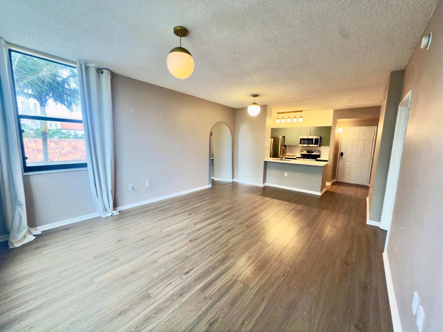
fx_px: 179
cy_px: 166
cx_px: 222
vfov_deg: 85.7
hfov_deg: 102.1
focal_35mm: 14
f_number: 2.2
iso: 125
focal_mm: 2.22
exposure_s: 1/30
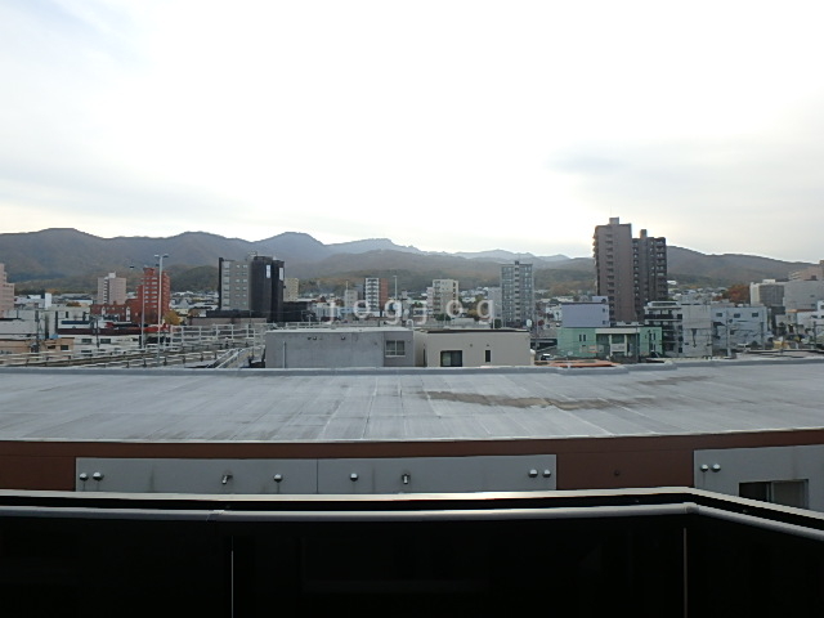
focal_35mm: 21
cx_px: 412
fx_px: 500
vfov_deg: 63.4
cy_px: 309
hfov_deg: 79.0
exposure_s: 1/640
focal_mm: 3.7
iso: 125
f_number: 3.5
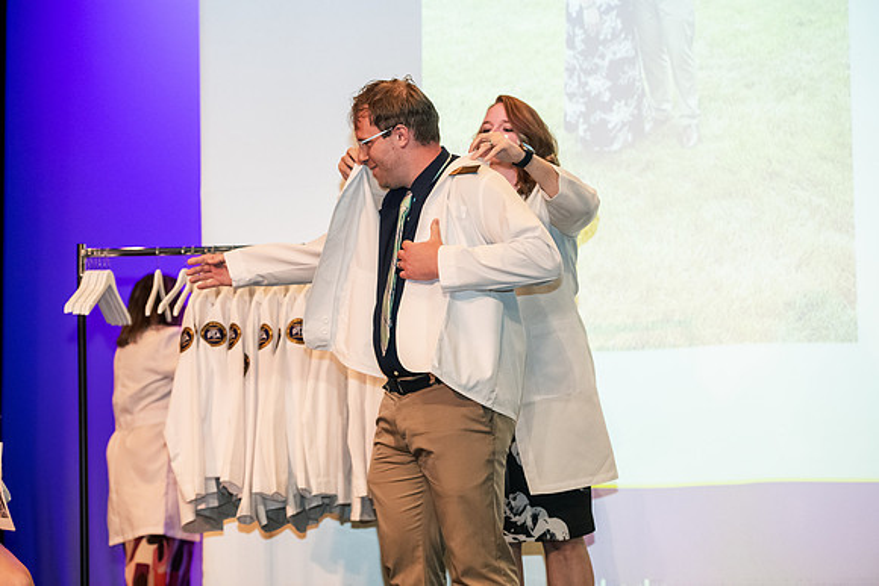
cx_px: 440
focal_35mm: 95
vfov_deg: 14.4
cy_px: 293
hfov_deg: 21.5
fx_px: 2320
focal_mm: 95
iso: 3200
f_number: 3.5
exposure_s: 1/200
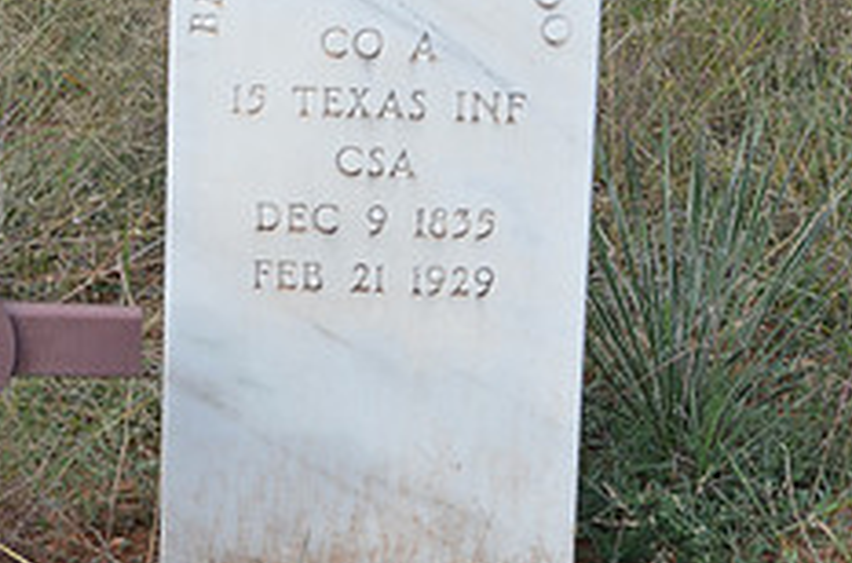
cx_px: 362
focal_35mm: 142
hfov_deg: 14.5
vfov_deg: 9.6
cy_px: 37
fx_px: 3352
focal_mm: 38
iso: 200
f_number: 5.6
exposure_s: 1/125
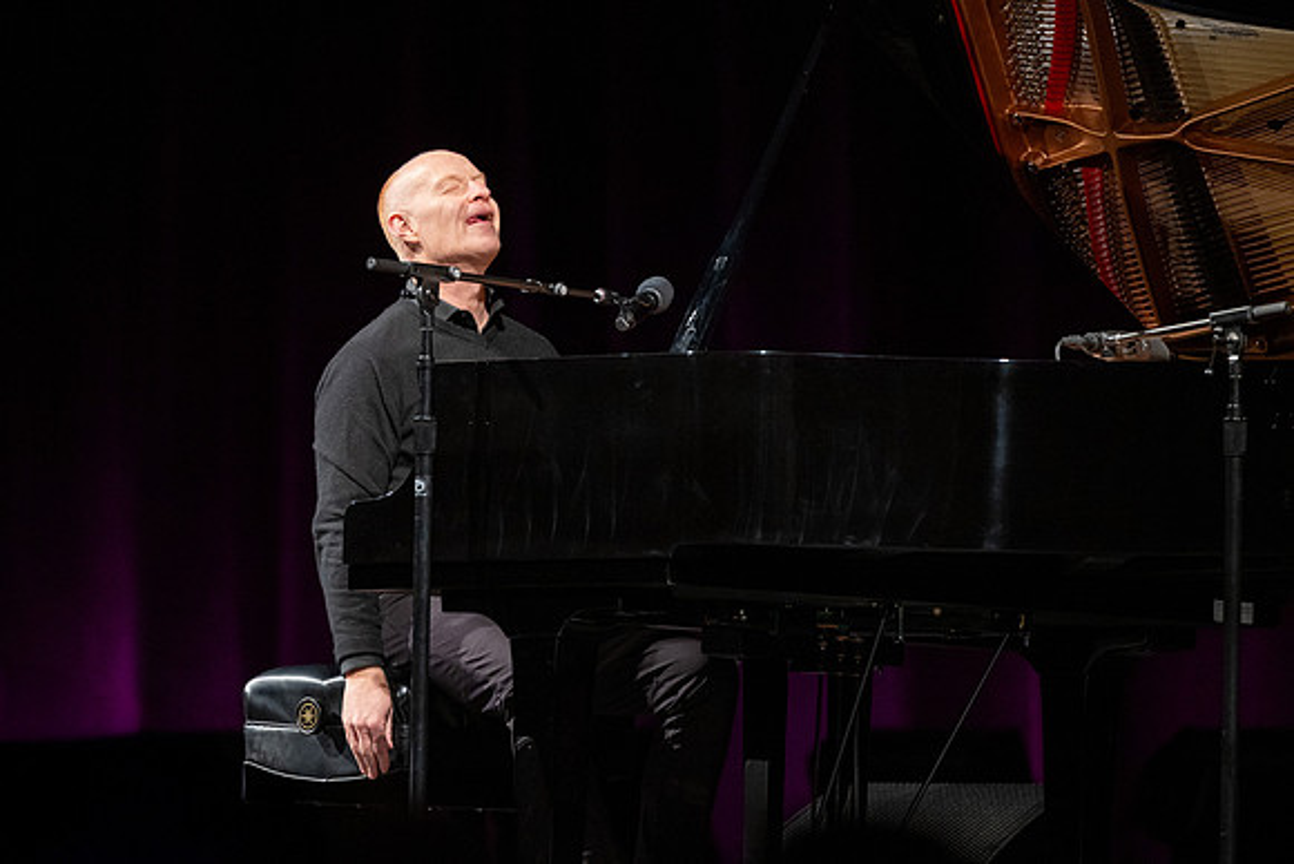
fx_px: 9452
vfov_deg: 5.2
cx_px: 444
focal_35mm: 263
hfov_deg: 7.8
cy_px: 380
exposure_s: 1/320
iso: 1600
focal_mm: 200
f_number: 2.8
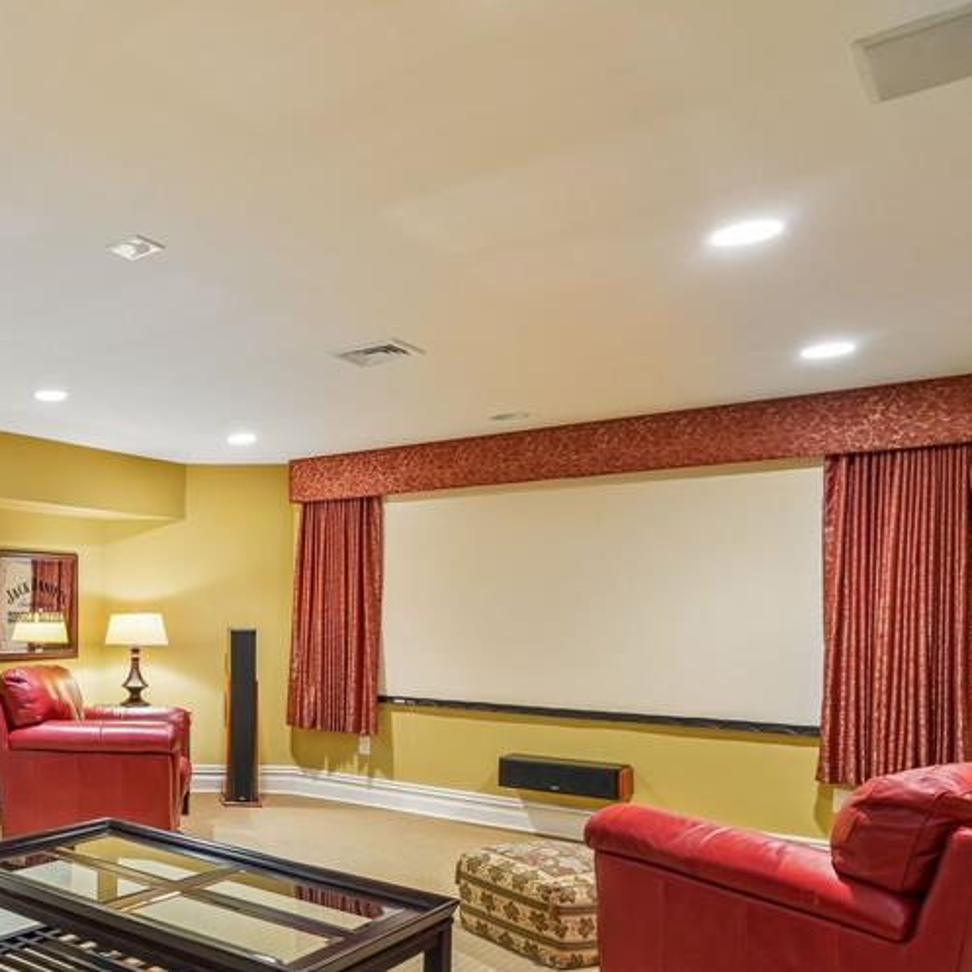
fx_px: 890
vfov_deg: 56.1
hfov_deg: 48.5
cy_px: 647
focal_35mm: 28
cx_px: 27
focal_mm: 16
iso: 400
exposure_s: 1
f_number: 8
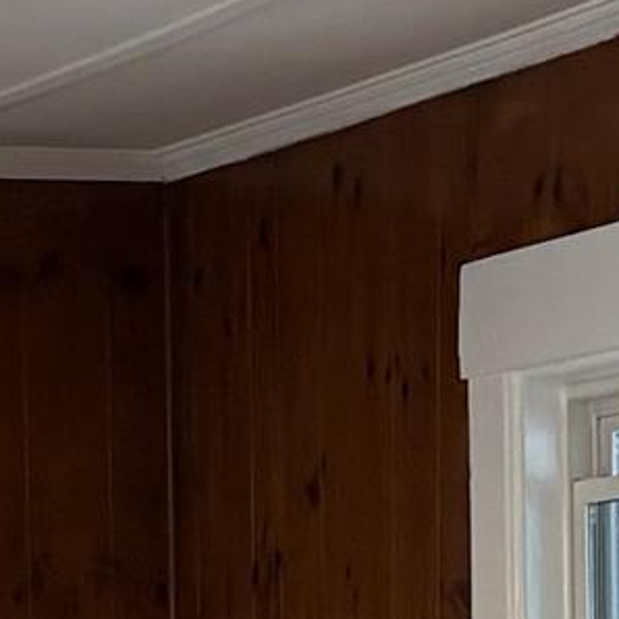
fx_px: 4795
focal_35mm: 237
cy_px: 1282
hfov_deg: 7.4
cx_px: 48
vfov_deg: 7.1
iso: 125
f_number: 1.6
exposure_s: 1/60
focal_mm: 5.96
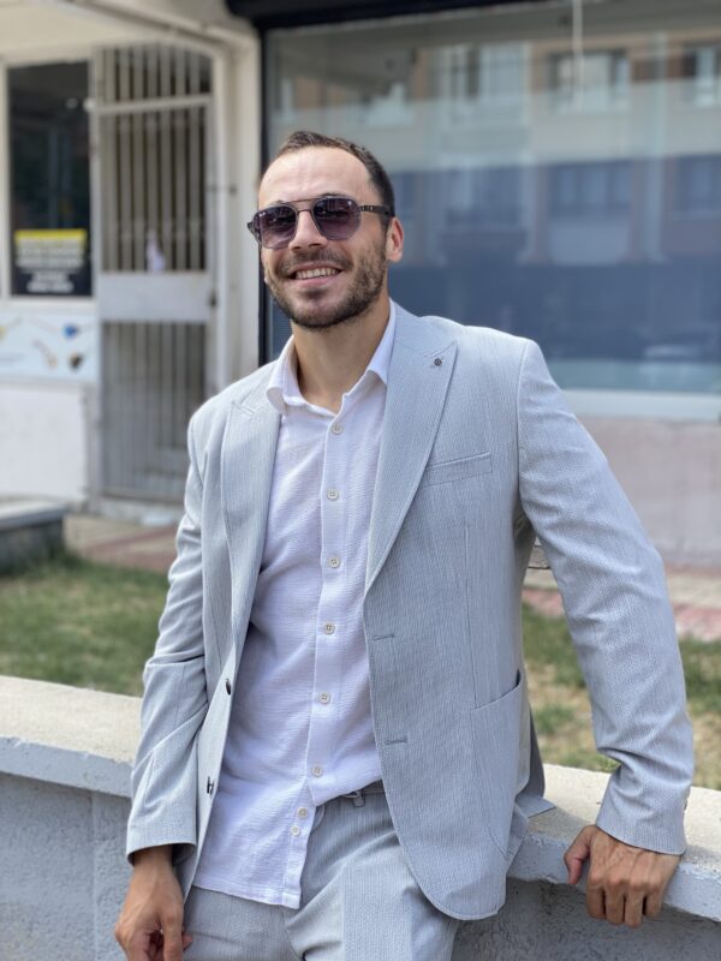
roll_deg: -1.4
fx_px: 1444
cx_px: 360
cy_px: 480
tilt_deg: -6.0
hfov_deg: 28.0
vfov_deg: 36.8
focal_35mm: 52
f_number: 2
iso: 20
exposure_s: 1/309
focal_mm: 6
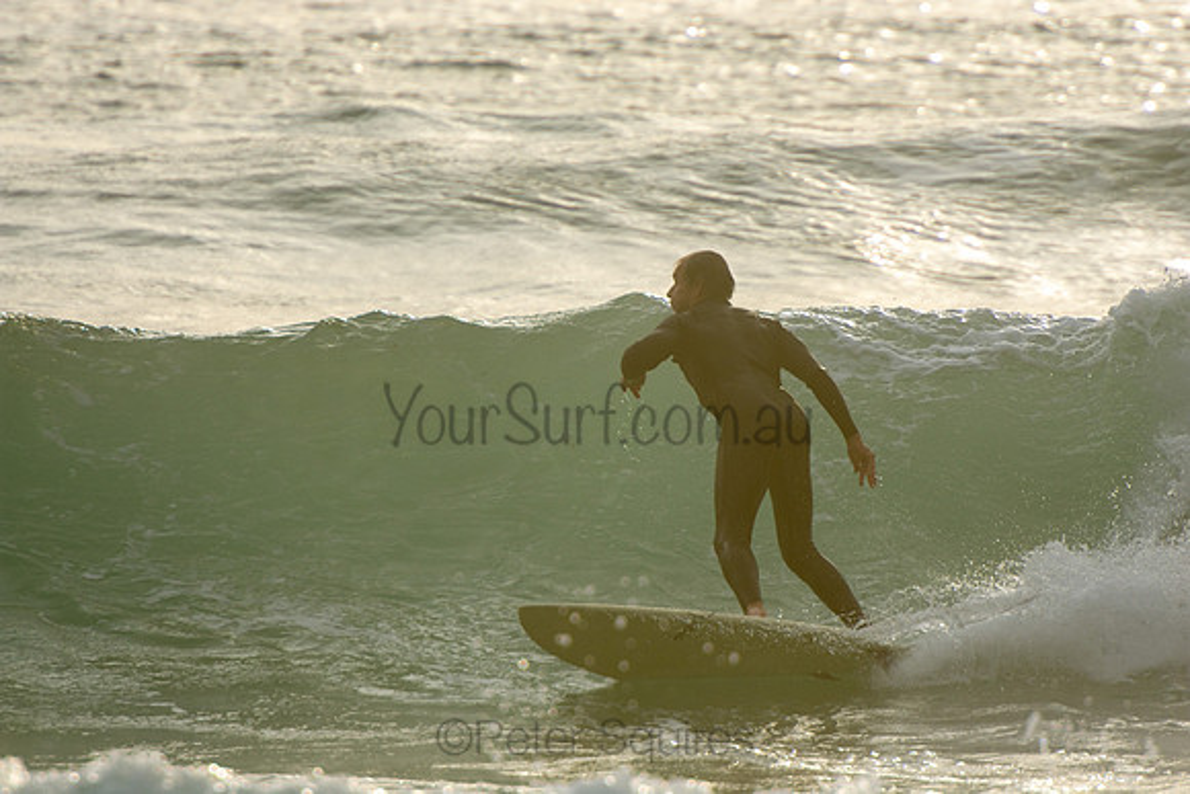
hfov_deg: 3.4
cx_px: 595
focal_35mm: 600
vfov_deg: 2.3
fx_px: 19837
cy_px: 397
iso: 200
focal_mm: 400
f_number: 5.6
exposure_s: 1/1000
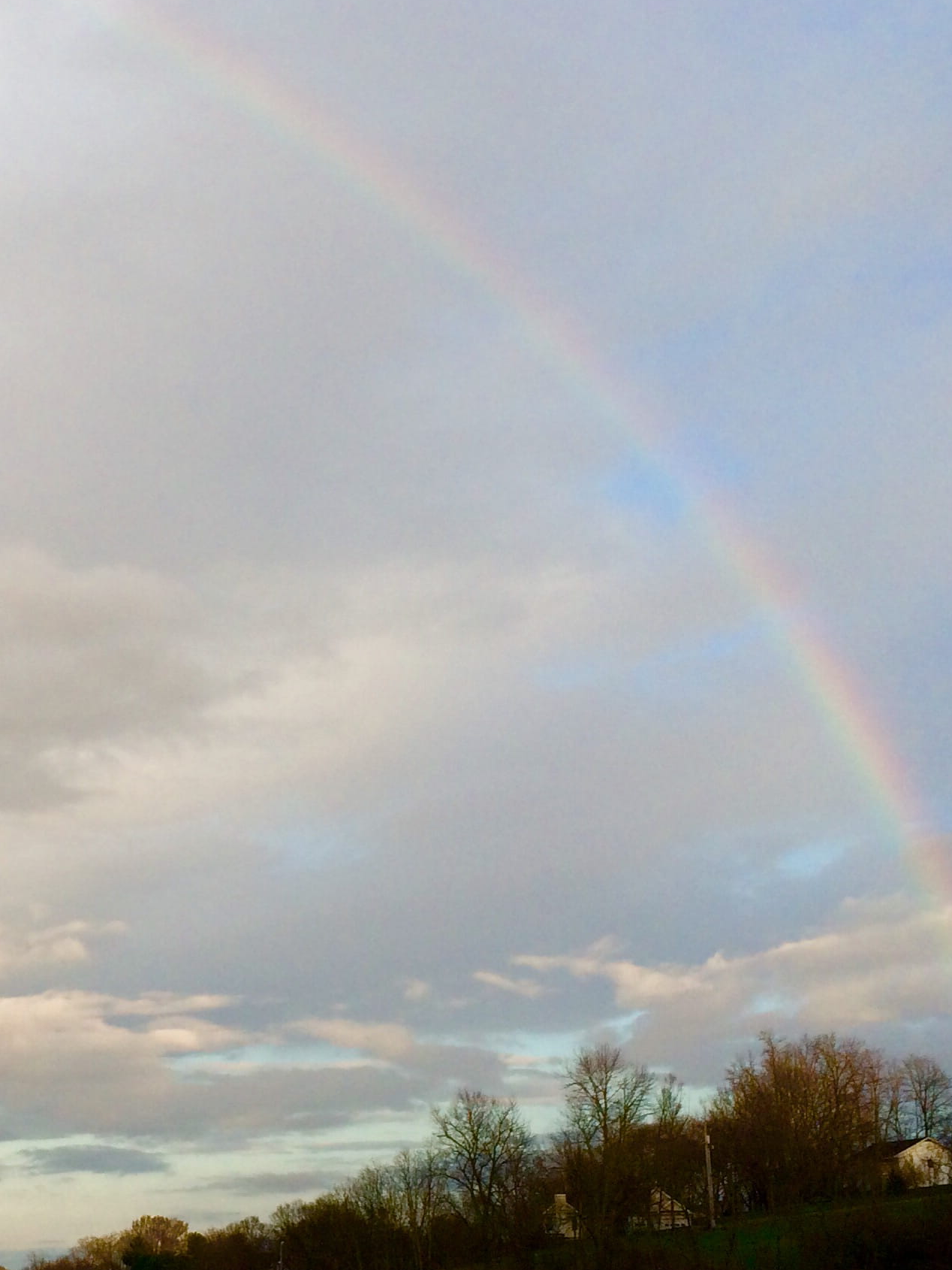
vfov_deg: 34.1
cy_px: 812
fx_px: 2053
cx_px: 23
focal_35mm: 56
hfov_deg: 25.0
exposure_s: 1/513
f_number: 2.2
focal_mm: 4.15
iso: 32
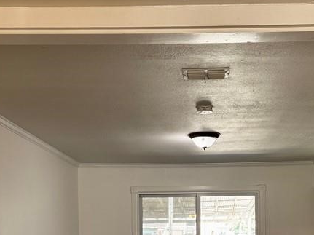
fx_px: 517
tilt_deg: -2.1
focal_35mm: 57
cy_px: 250
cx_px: 200
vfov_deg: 24.2
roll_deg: +0.6
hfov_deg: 33.6
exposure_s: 1/120
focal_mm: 6.76
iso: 200
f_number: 1.78
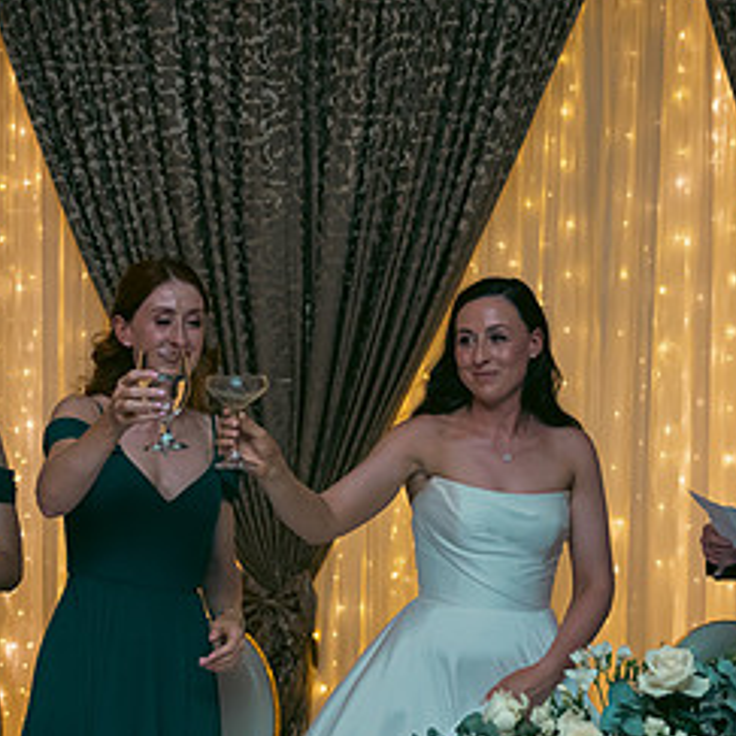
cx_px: 497
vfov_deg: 23.7
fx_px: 1756
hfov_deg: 23.6
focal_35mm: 73
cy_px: 395
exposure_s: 1/160
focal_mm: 36
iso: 800
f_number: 3.5
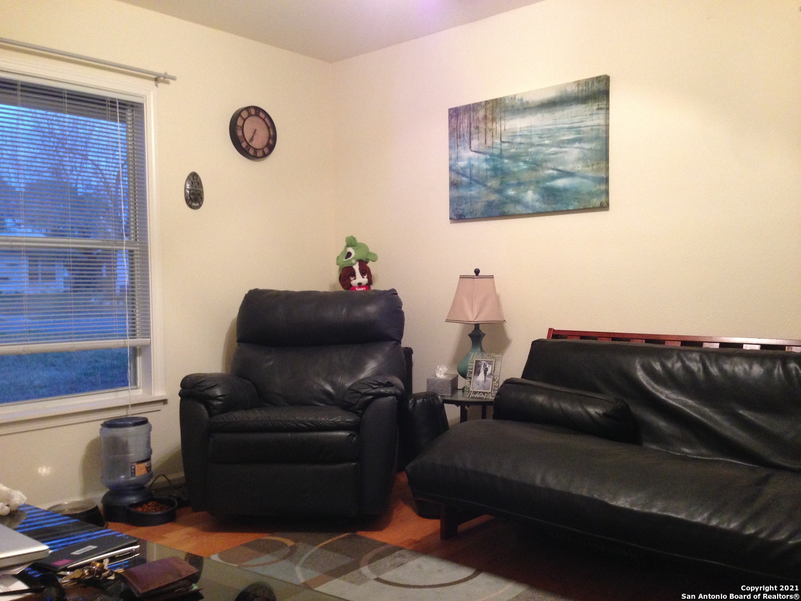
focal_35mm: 33
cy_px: 300
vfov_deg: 42.9
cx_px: 400
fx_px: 764
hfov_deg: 55.4
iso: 250
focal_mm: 4.12
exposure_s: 1/20
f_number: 2.4
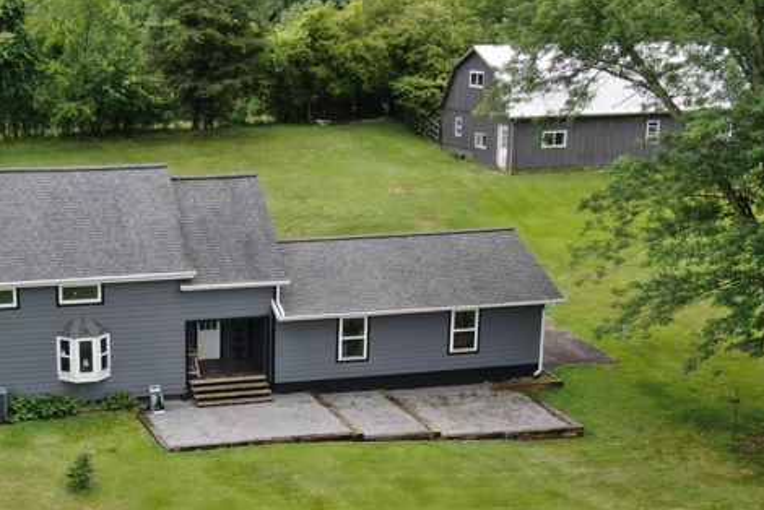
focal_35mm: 69
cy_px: 429
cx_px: 206
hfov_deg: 28.9
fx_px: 1465
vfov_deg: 19.5
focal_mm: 6.63
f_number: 3.4
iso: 100
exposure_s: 1/320
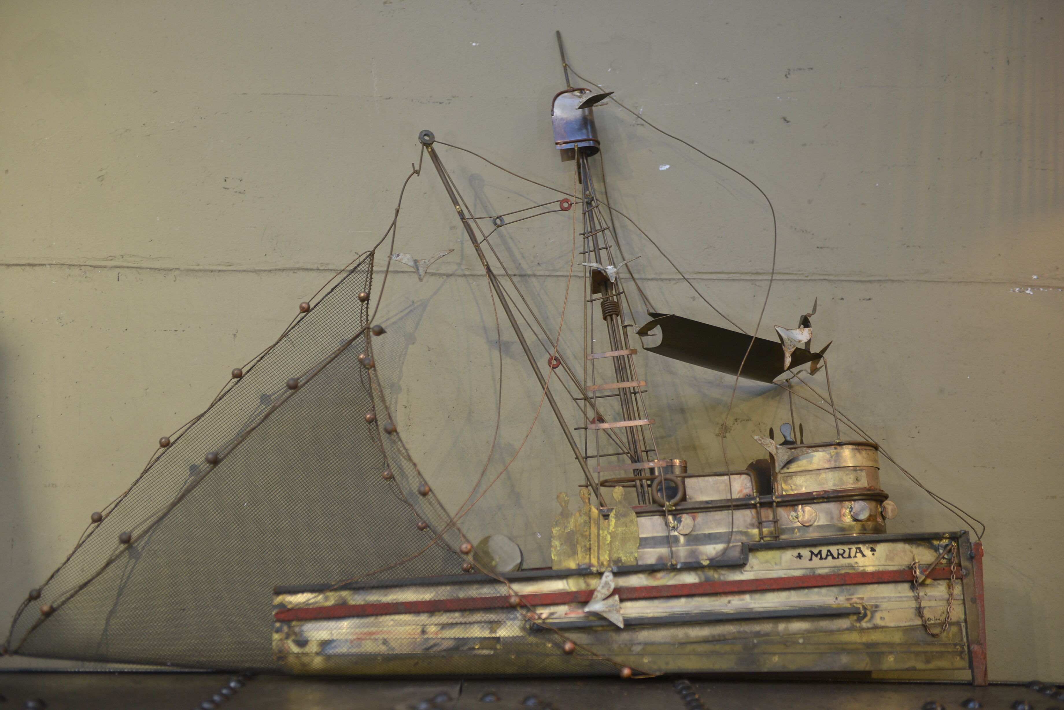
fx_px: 1419
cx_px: 532
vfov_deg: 28.1
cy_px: 355
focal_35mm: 48
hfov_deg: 41.1
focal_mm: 48
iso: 640
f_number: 2.8
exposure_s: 1/50
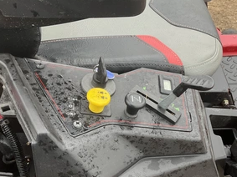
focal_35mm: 41
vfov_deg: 34.7
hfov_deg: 45.7
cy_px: 120
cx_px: 131
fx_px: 281
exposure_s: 1/122
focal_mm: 3
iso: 32
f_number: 1.8
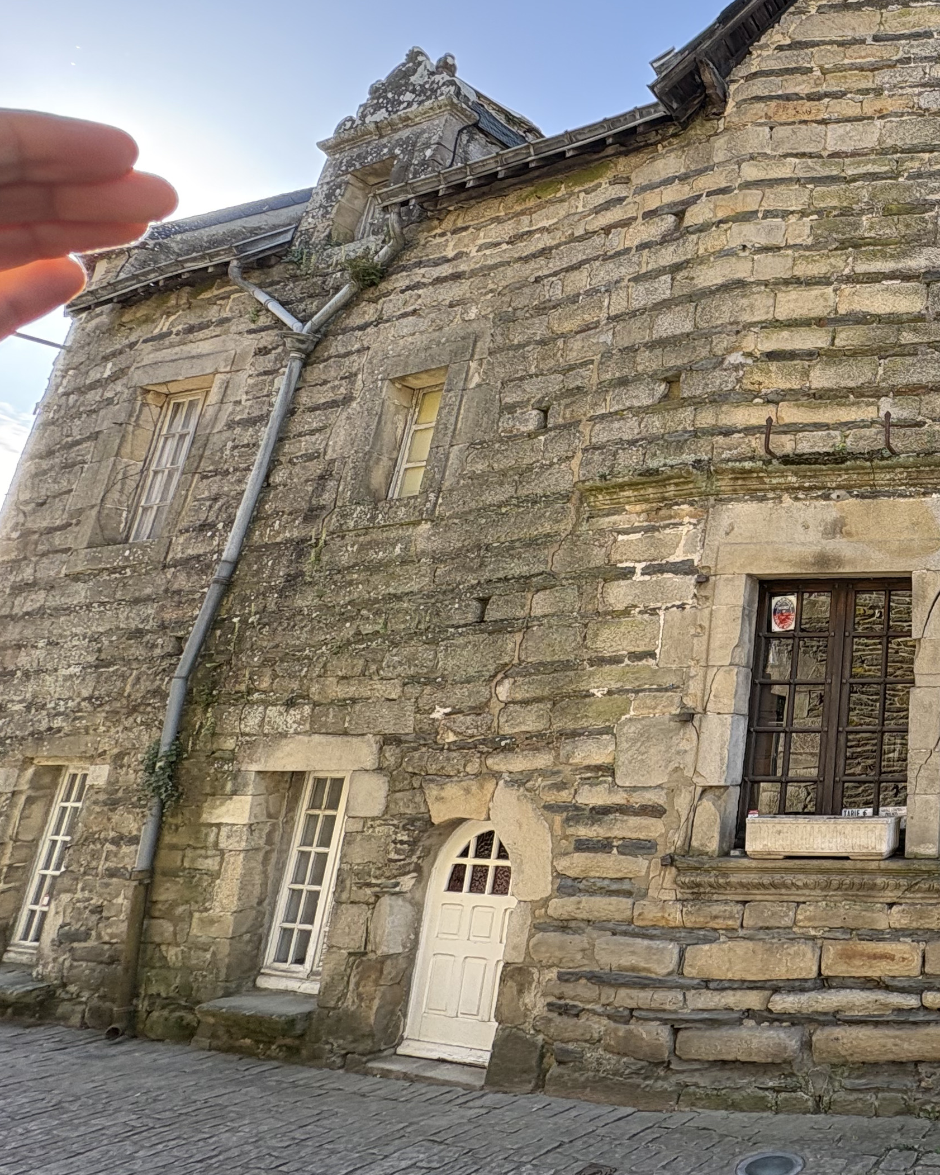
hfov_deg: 42.1
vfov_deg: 65.6
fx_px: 904
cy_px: 492
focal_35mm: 26
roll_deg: +0.3
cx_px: 1058
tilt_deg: +18.3
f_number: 2.2
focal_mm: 2.22
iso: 40
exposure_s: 1/261
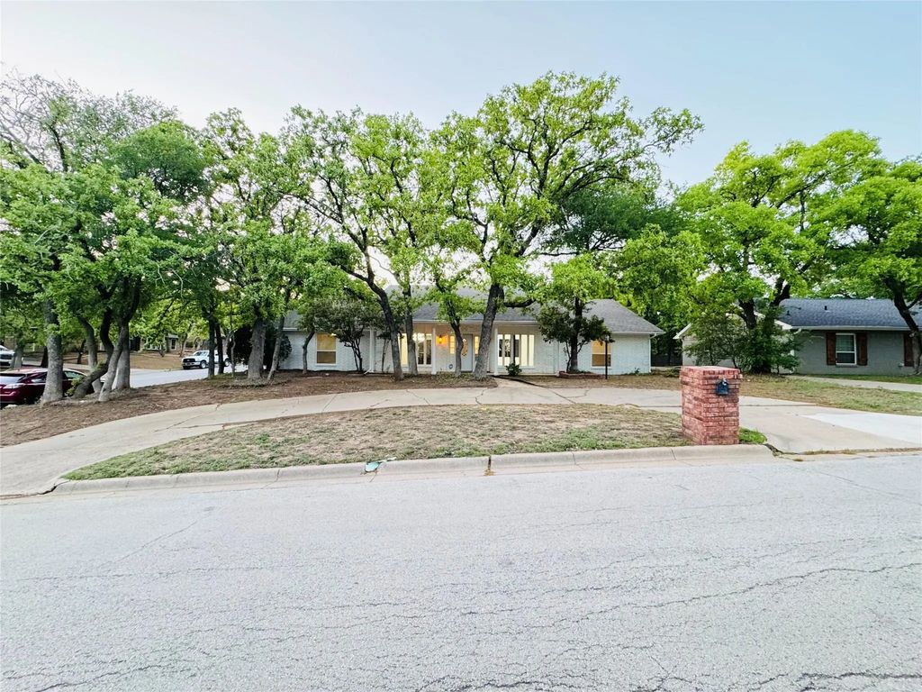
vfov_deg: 85.7
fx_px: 373
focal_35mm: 14
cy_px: 346
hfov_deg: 102.1
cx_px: 461
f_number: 2.2
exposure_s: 1/60
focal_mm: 2.22
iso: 500
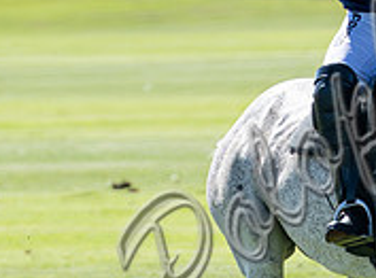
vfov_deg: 0.4
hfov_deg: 0.6
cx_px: 212
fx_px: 36400
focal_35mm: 3367
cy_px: 604
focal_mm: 400
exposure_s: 1/1250
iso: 320
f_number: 5.6
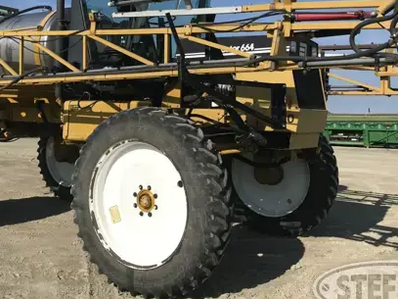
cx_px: 173
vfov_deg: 32.5
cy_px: 92
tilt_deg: +4.0
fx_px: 506
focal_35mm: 44
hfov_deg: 42.9
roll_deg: -1.6
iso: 20
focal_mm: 3.99
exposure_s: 1/3096
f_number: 1.8
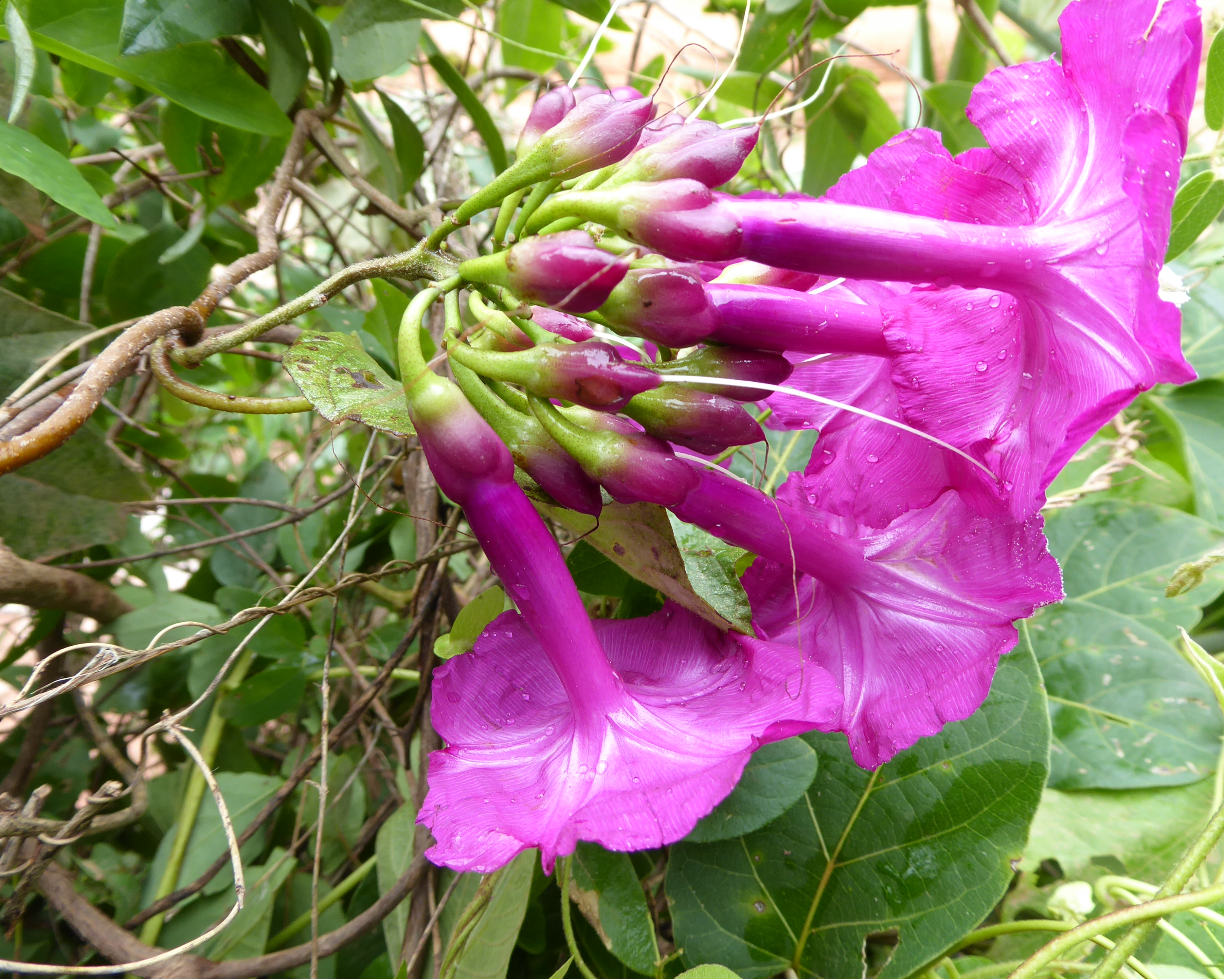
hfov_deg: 66.0
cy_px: 489
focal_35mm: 26
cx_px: 586
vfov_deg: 54.9
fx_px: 942
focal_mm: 4.3
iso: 80
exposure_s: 1/60
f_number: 3.3
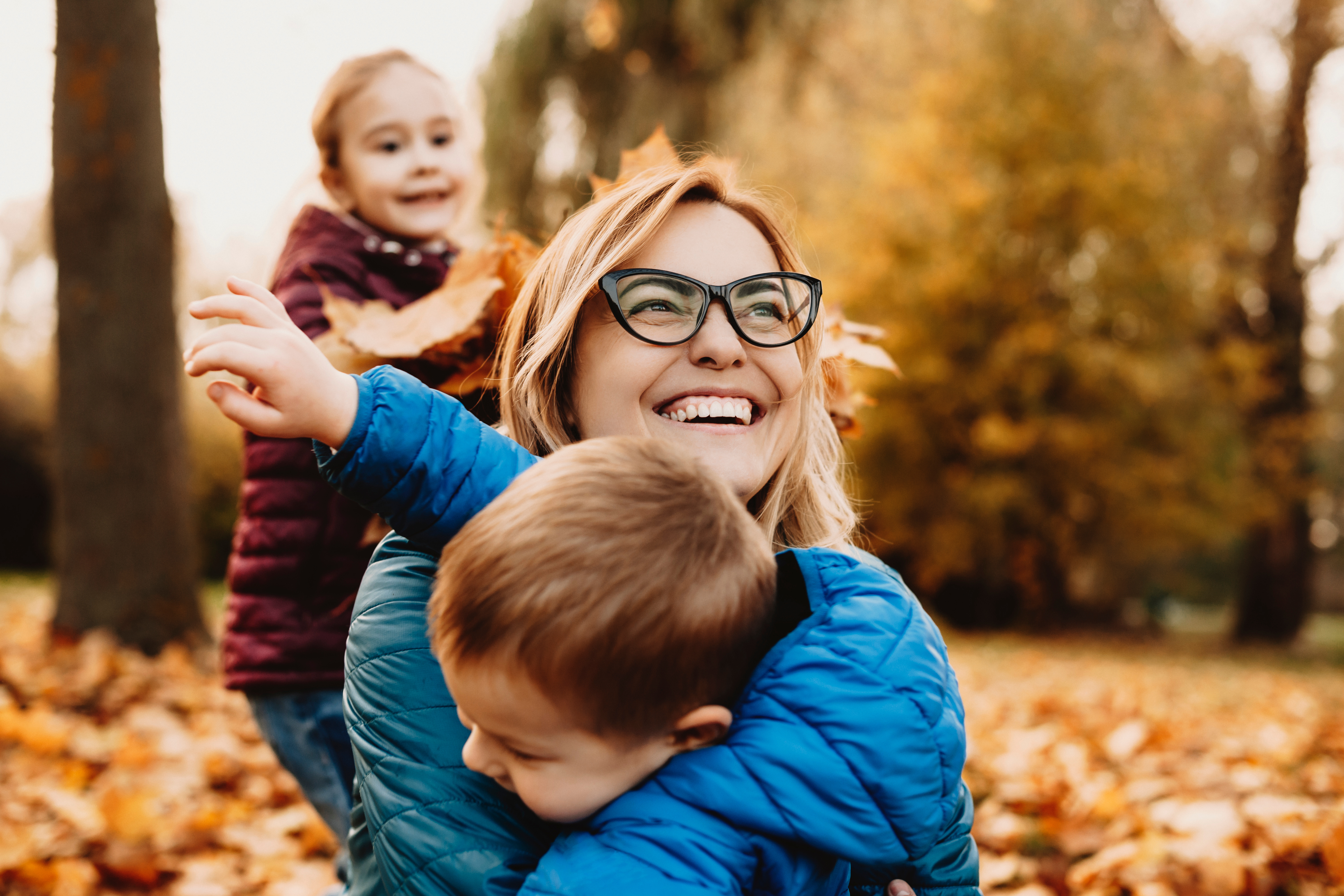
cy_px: 448
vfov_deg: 27.0
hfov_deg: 39.6
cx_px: 672
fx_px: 1867
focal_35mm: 50
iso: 320
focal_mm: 50
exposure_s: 1/400
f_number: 3.2
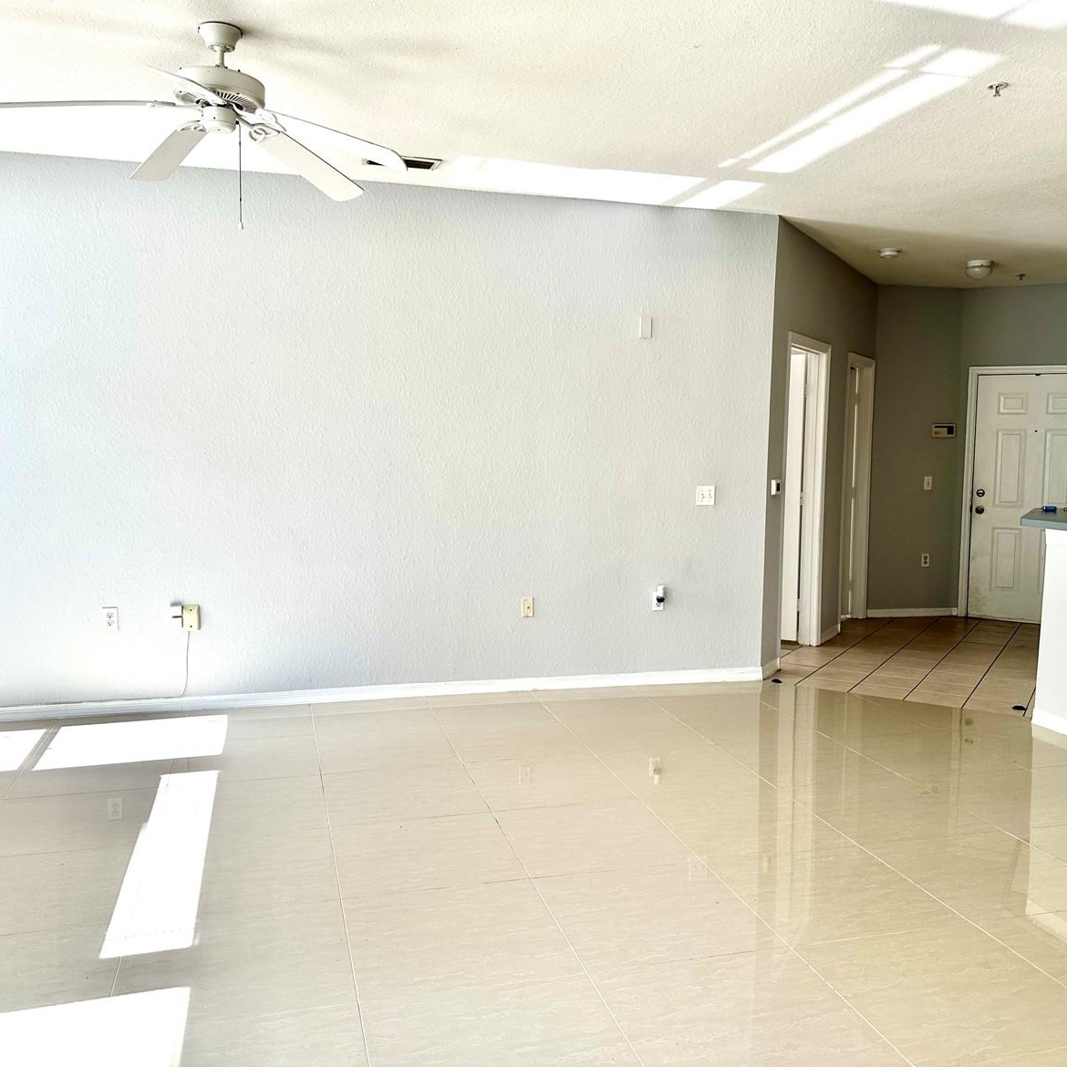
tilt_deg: -5.0
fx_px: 1011
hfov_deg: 55.6
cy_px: 522
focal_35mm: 29
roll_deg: -1.4
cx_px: 544
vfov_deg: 55.6
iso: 80
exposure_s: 1/357
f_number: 1.78
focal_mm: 6.86
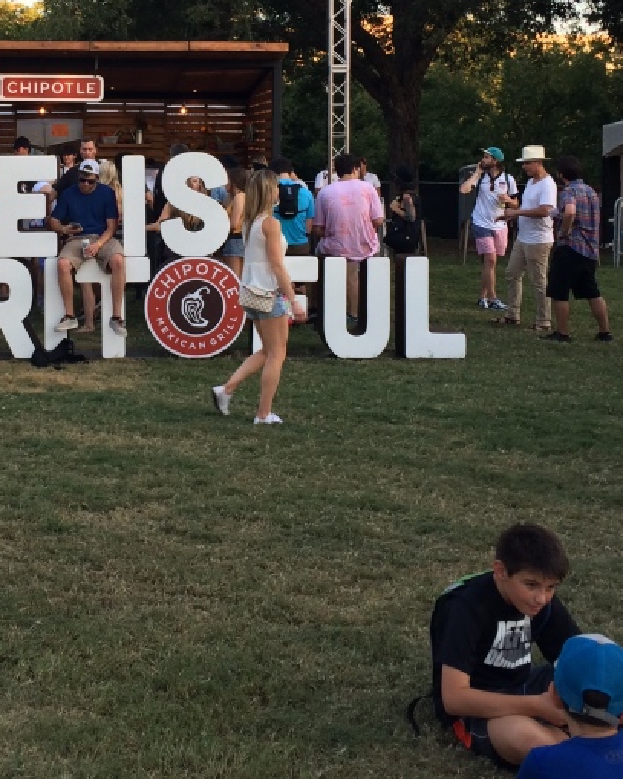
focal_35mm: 57
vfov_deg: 32.5
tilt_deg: -2.6
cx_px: 132
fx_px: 1314
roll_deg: +0.0
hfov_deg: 26.2
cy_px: 207
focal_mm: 4.15
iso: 32
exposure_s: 1/120
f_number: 2.2
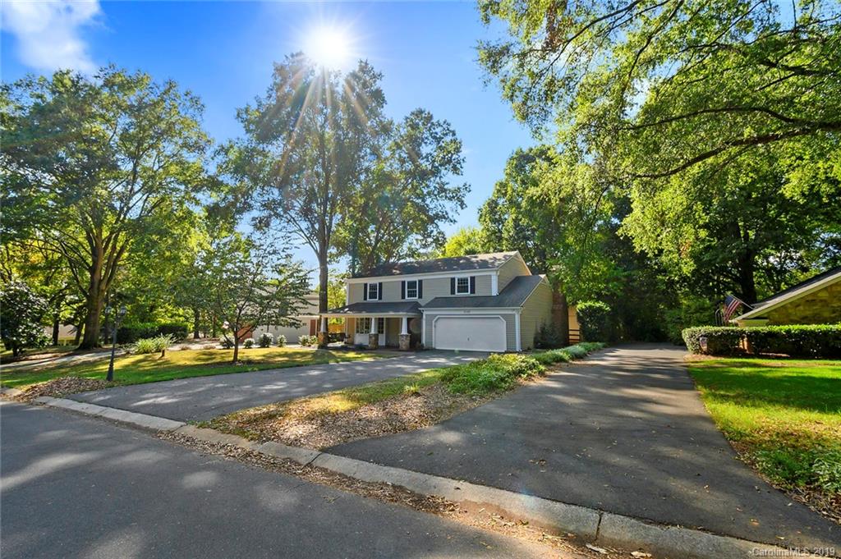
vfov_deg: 77.2
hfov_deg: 100.4
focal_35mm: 15
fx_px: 350
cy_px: 280
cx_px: 420
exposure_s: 1/100
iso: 250
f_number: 13
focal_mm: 10
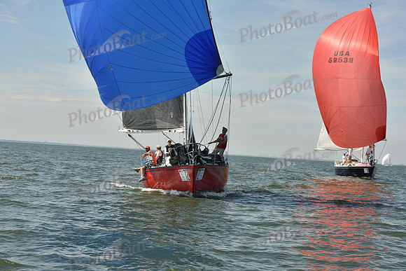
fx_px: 790
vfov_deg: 19.5
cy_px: 136
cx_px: 203
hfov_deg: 28.8
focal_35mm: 70
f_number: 10
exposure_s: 1/1000
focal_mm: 70
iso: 320
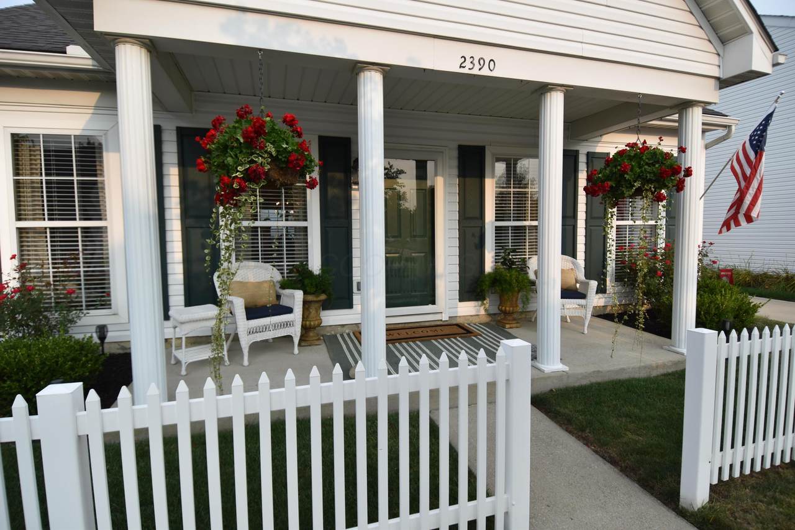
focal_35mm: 18
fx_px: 397
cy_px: 265
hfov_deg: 90.0
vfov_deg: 67.4
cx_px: 398
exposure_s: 1/1600
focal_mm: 12
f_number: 4.5
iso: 320
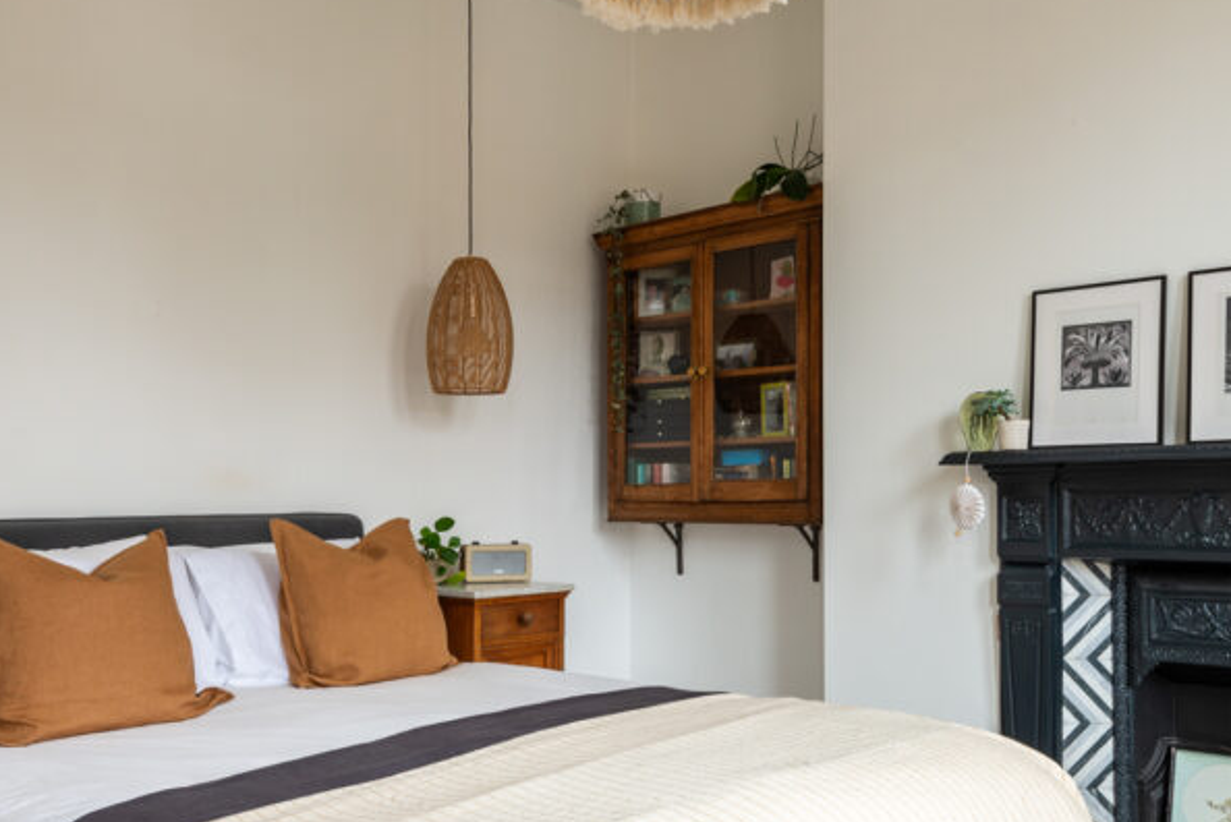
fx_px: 1198
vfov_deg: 37.8
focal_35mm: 35
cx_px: 491
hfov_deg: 54.0
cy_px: 489
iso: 200
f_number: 8
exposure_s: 1/3
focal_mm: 20
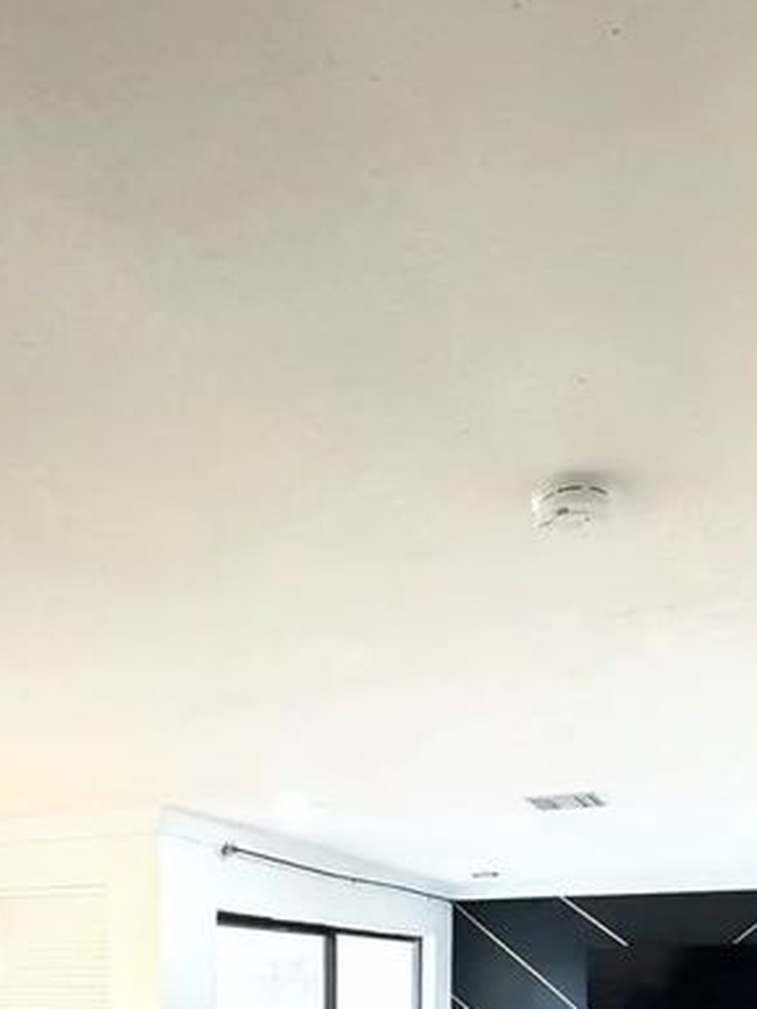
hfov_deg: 45.4
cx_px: 406
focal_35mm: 31
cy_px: 1031
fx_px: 903
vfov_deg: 47.4
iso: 1250
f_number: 2.2
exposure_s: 1/60
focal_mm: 2.22
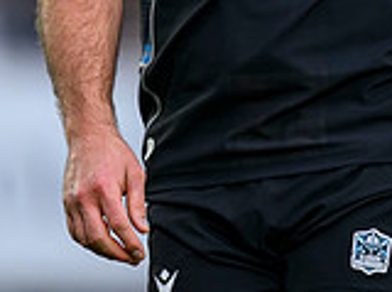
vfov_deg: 0.6
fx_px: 27898
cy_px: -269
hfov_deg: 0.8
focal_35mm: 2471
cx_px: 400
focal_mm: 560
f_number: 4
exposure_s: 1/1250
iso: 1600
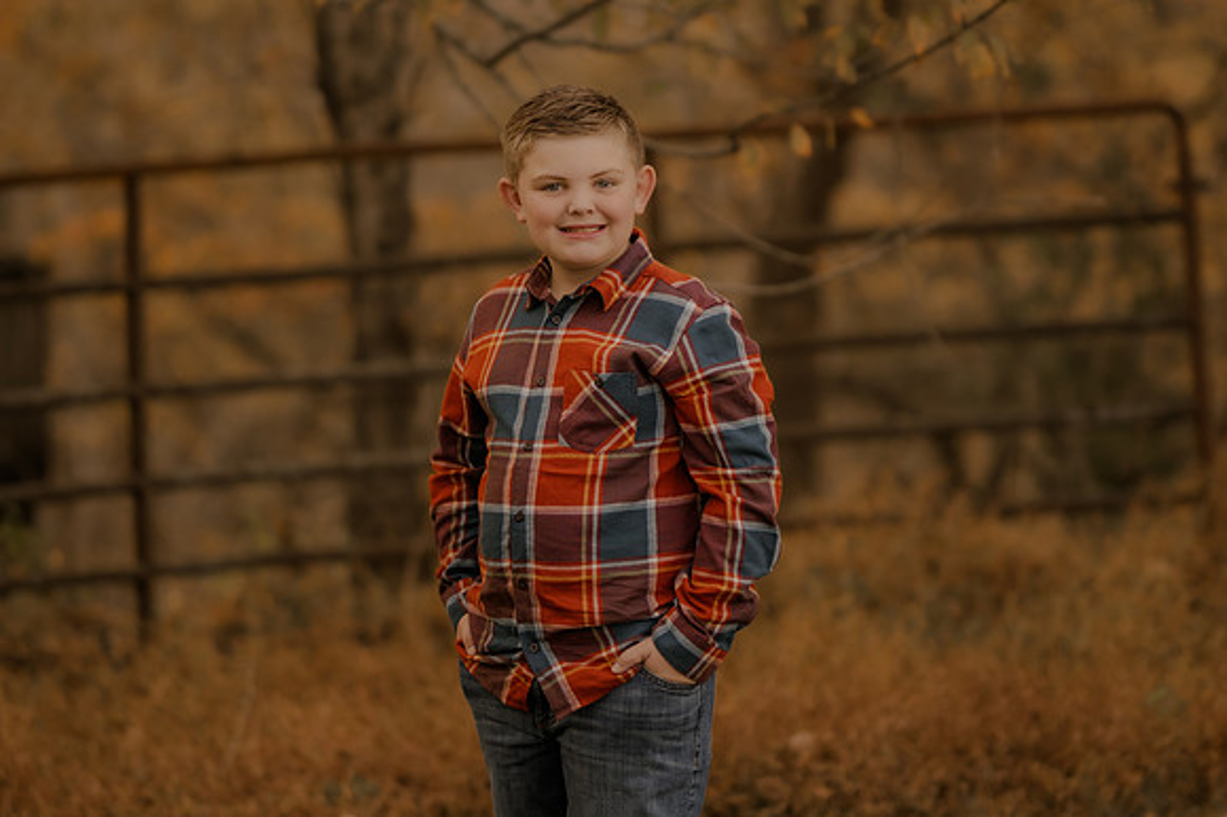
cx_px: 614
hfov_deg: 16.1
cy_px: 408
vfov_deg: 10.8
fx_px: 4326
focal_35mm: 127
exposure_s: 1/400
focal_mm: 85
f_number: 1.4
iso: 200
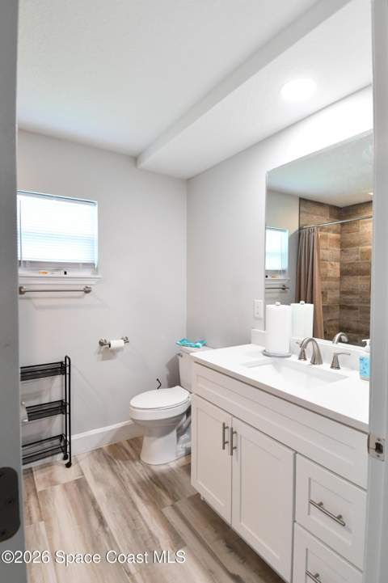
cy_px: 292
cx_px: 194
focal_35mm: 18
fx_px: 291
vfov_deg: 90.0
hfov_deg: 67.3
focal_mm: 12
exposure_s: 1/50
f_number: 6.3
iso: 2000
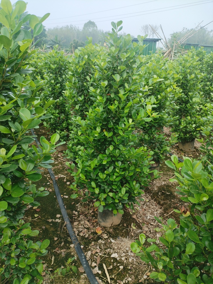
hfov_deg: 53.1
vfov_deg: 67.3
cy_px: 142
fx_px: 213
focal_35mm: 26
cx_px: 106
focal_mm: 4.25
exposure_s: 1/274
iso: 100
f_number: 1.8
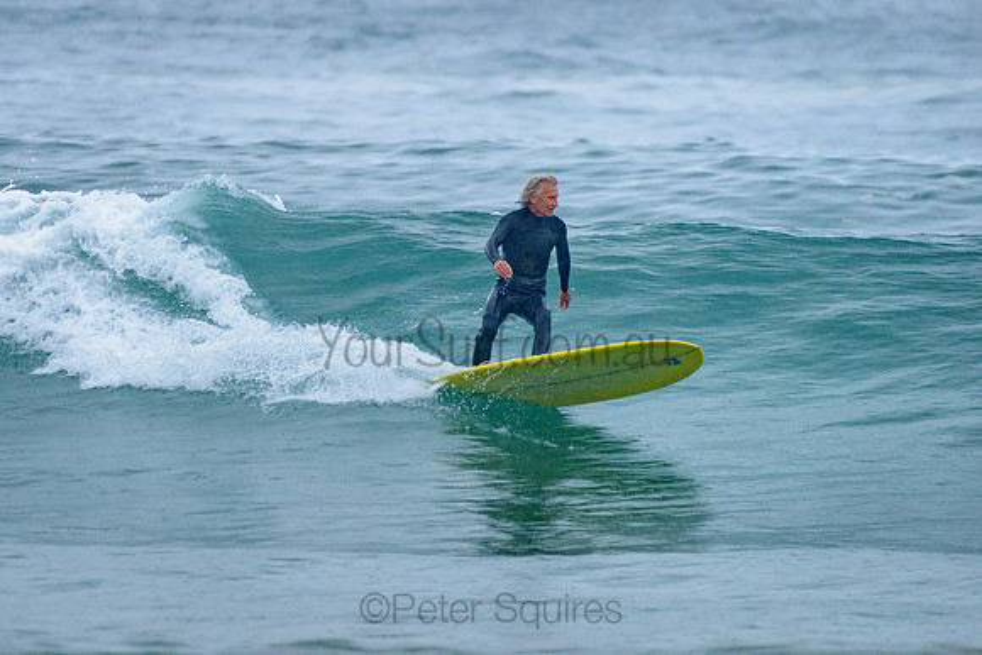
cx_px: 380
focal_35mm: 613
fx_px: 16732
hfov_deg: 3.4
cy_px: 253
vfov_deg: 2.2
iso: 2000
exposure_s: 1/1000
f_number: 5.6
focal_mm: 500
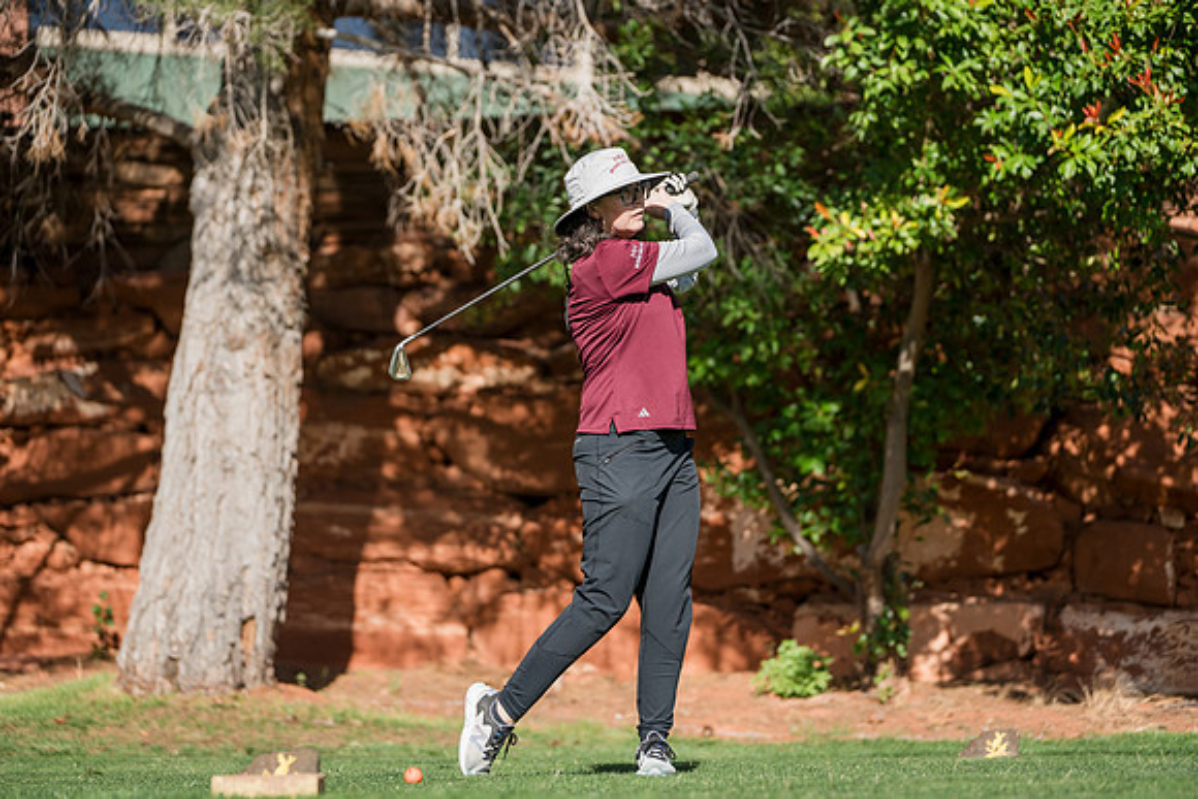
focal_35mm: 107
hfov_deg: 19.1
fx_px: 3561
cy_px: 400
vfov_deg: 12.8
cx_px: 599
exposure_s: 1/3200
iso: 320
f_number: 2.8
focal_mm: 107
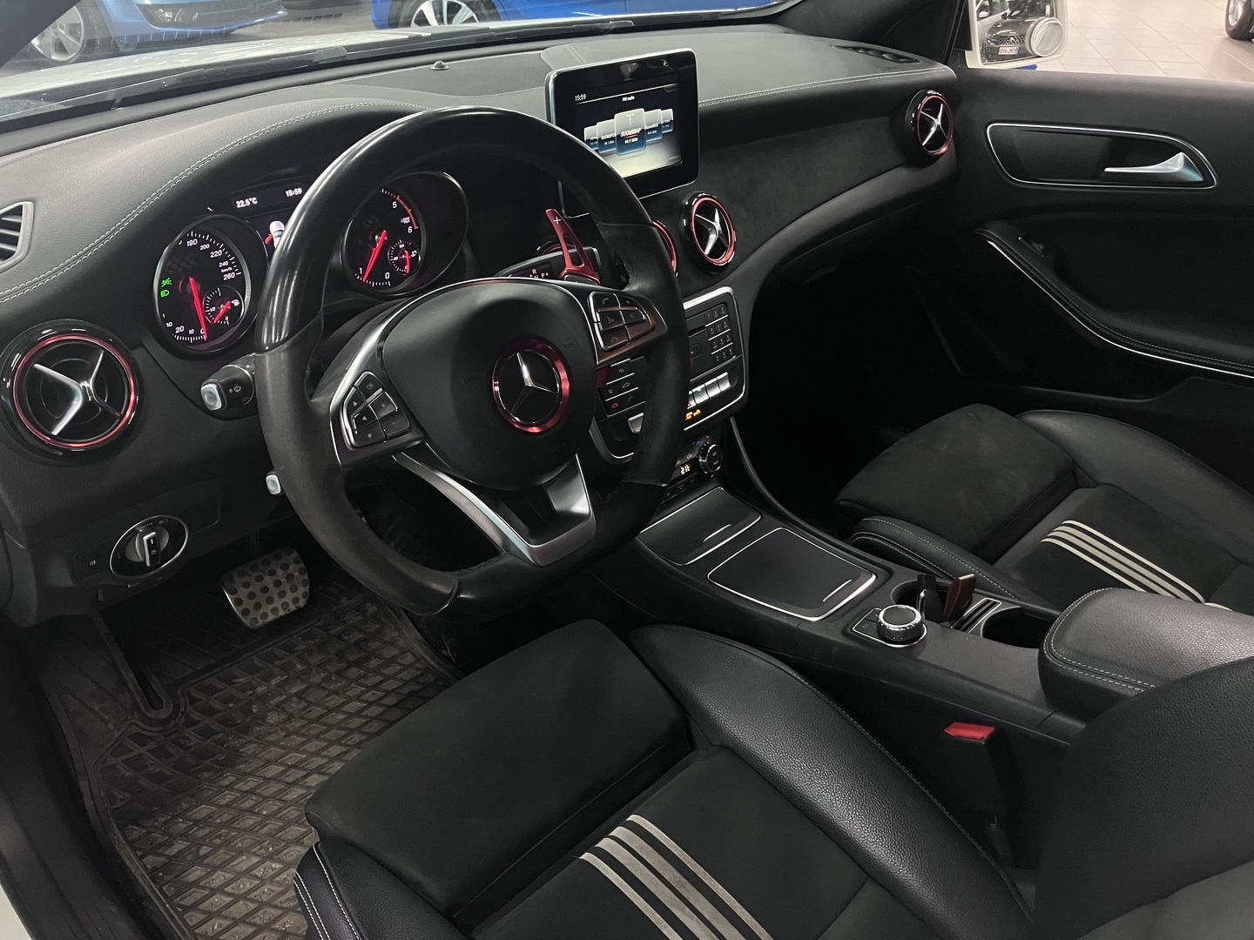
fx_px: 1014
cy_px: 470
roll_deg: -0.1
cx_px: 627
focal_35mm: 28
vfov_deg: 49.7
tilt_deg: -28.8
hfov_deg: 63.4
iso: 250
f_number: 1.8
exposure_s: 1/50
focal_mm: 3.99
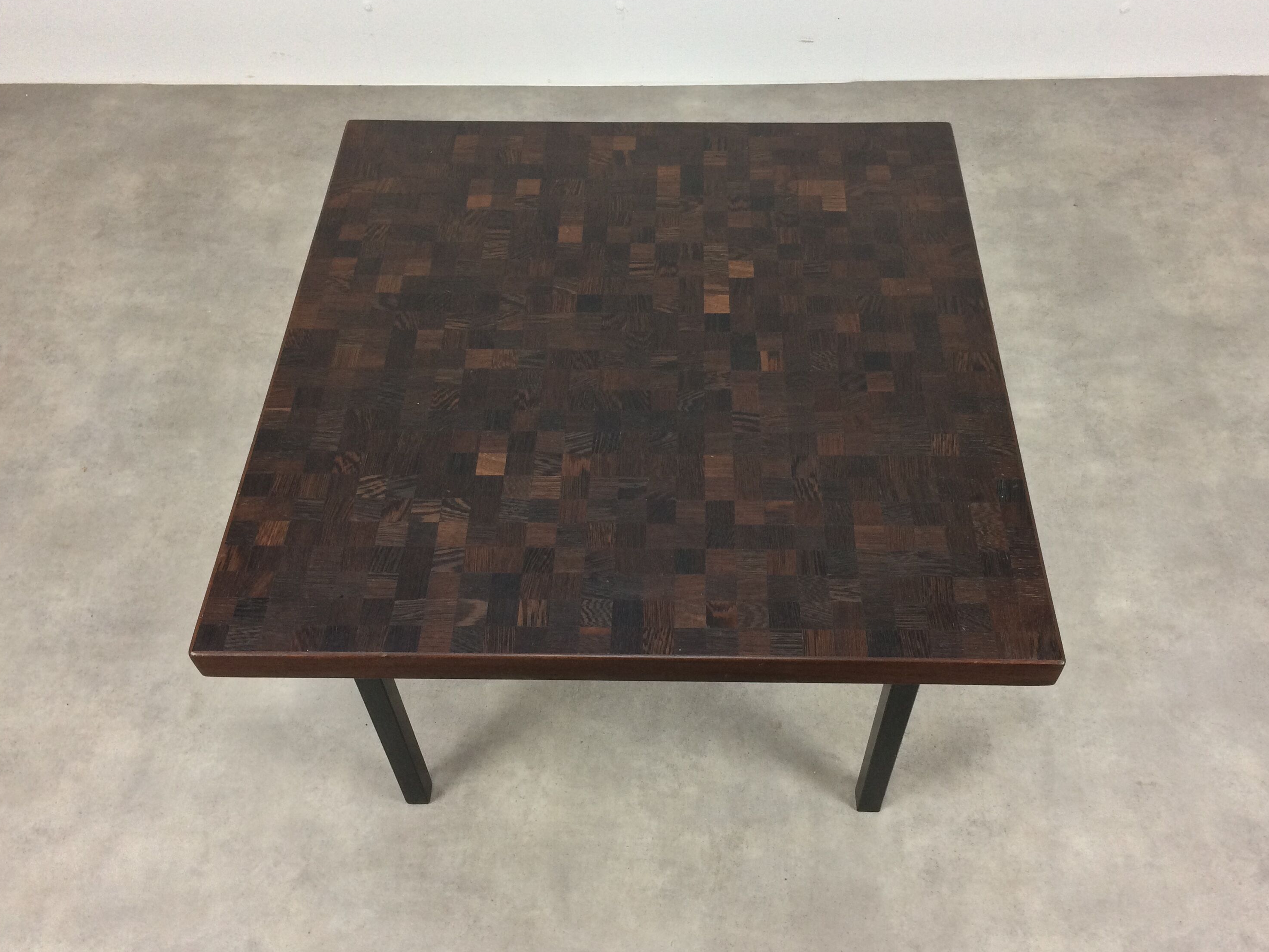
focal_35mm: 32
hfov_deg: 56.8
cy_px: 450
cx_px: 667
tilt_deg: -51.0
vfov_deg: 44.2
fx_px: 1173
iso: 64
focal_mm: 4.15
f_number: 2.2
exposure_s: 1/33
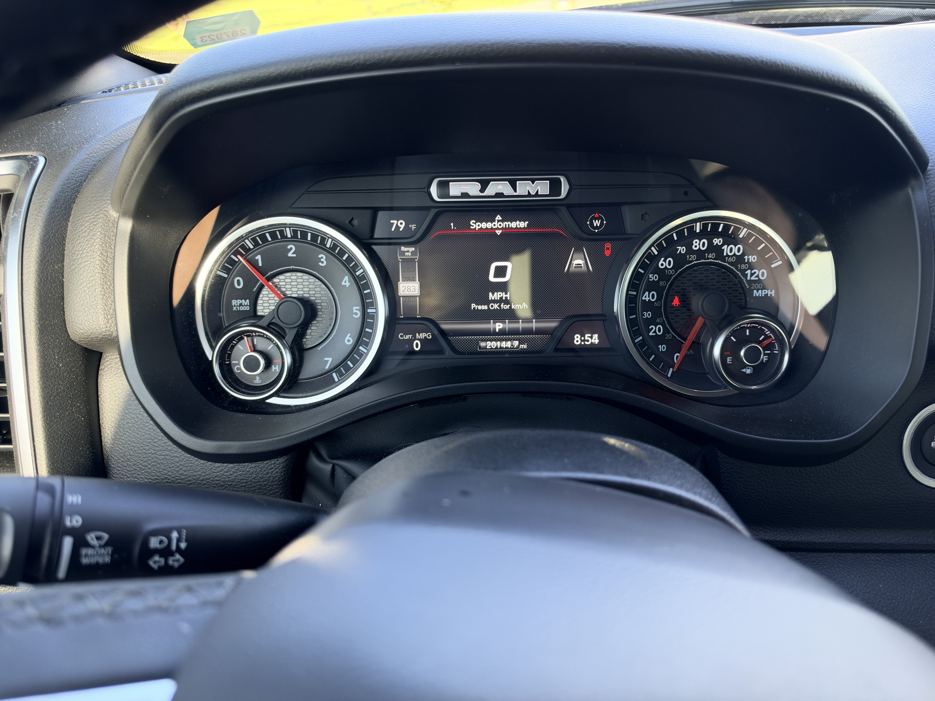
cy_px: 350
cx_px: 468
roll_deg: +1.4
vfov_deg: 56.8
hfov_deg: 71.6
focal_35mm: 24
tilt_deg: -28.6
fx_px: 648
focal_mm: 6.93
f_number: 1.8
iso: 200
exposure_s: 1/121
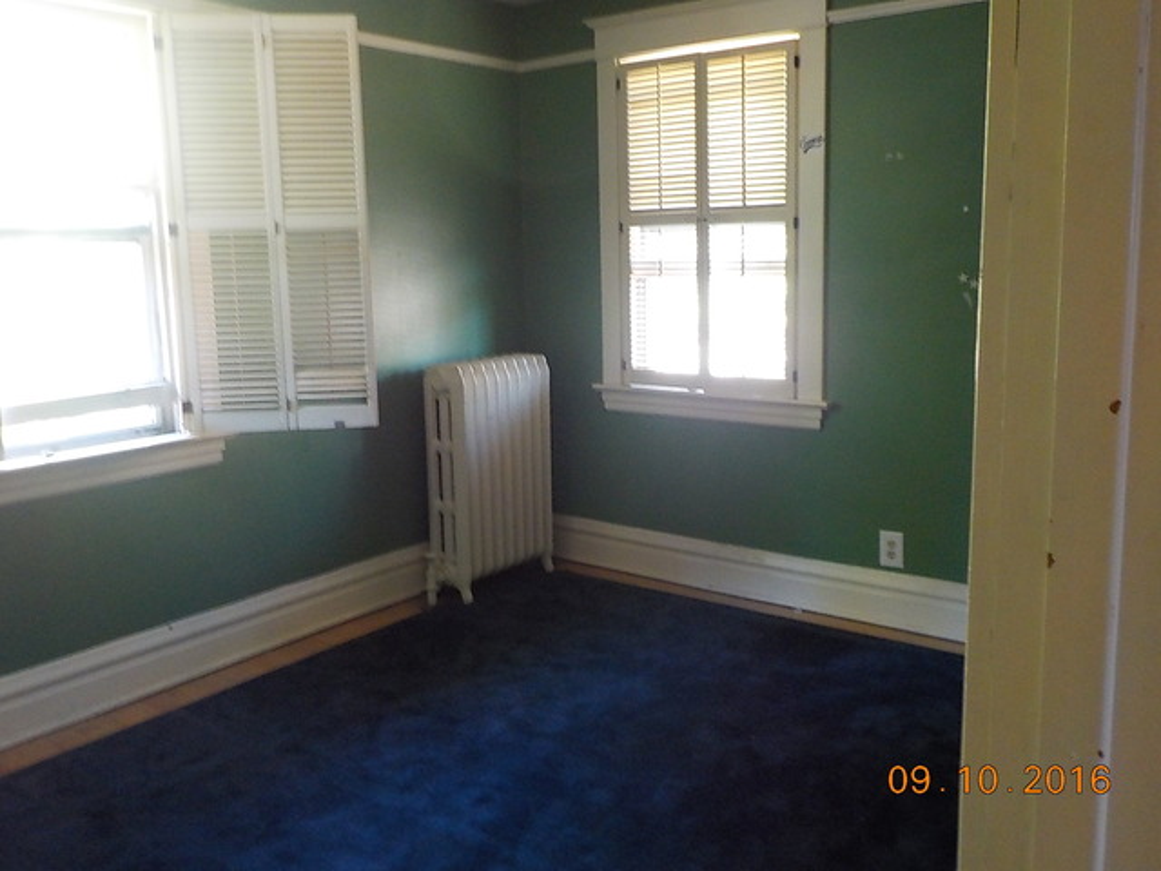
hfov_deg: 60.0
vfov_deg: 46.8
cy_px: 436
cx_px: 580
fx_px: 1006
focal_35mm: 30
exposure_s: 1/8
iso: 400
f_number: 3.3
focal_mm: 4.1
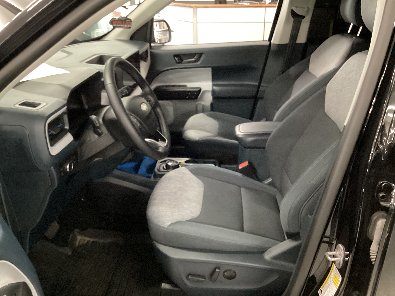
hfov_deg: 58.4
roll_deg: -0.1
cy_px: 148
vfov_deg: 45.4
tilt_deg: -24.4
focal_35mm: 31
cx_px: 198
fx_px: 354
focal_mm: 3.3
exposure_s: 1/17
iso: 640
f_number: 2.4
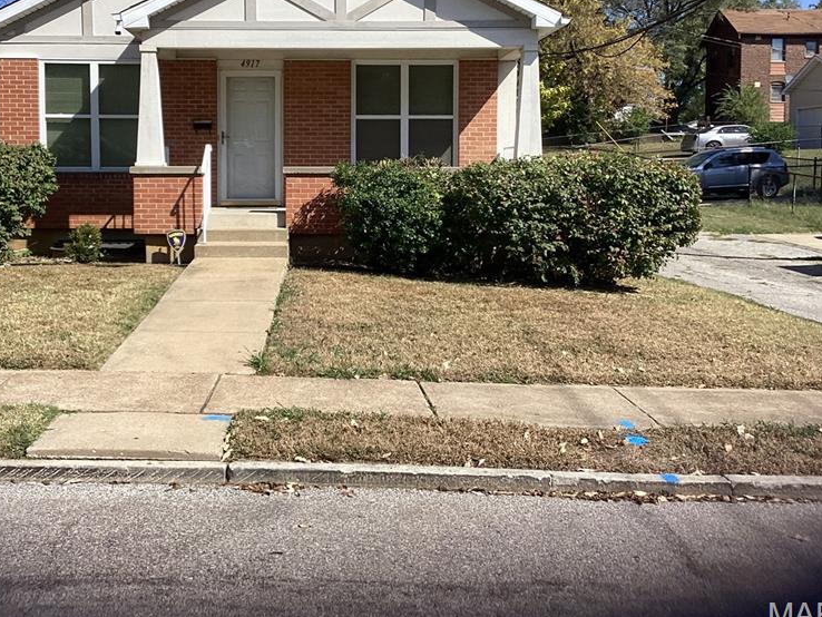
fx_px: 1021
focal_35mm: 43
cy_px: 210
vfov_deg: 33.3
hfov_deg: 43.5
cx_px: 310
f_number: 2.4
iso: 25
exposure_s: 1/1567
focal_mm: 3.3
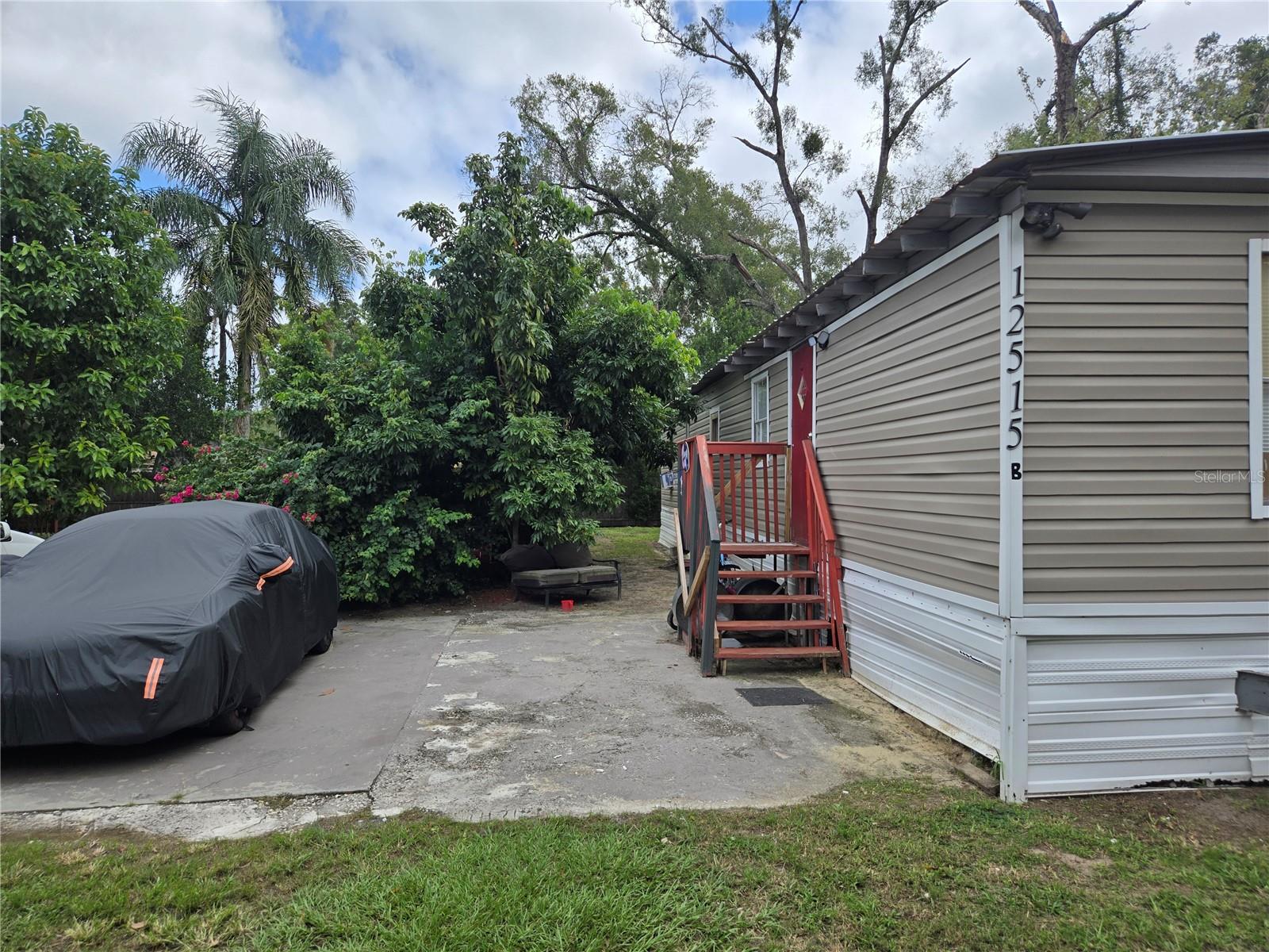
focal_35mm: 23
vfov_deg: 58.9
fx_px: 843
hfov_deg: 73.9
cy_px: 476
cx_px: 634
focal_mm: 5.4
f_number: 1.8
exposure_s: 1/1619
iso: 25
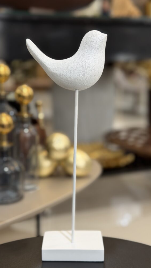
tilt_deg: -11.0
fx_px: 377
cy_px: 135
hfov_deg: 22.6
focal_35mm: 53
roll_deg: -1.1
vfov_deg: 39.2
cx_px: 69
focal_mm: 6.76
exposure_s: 1/60
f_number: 1.78
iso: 64
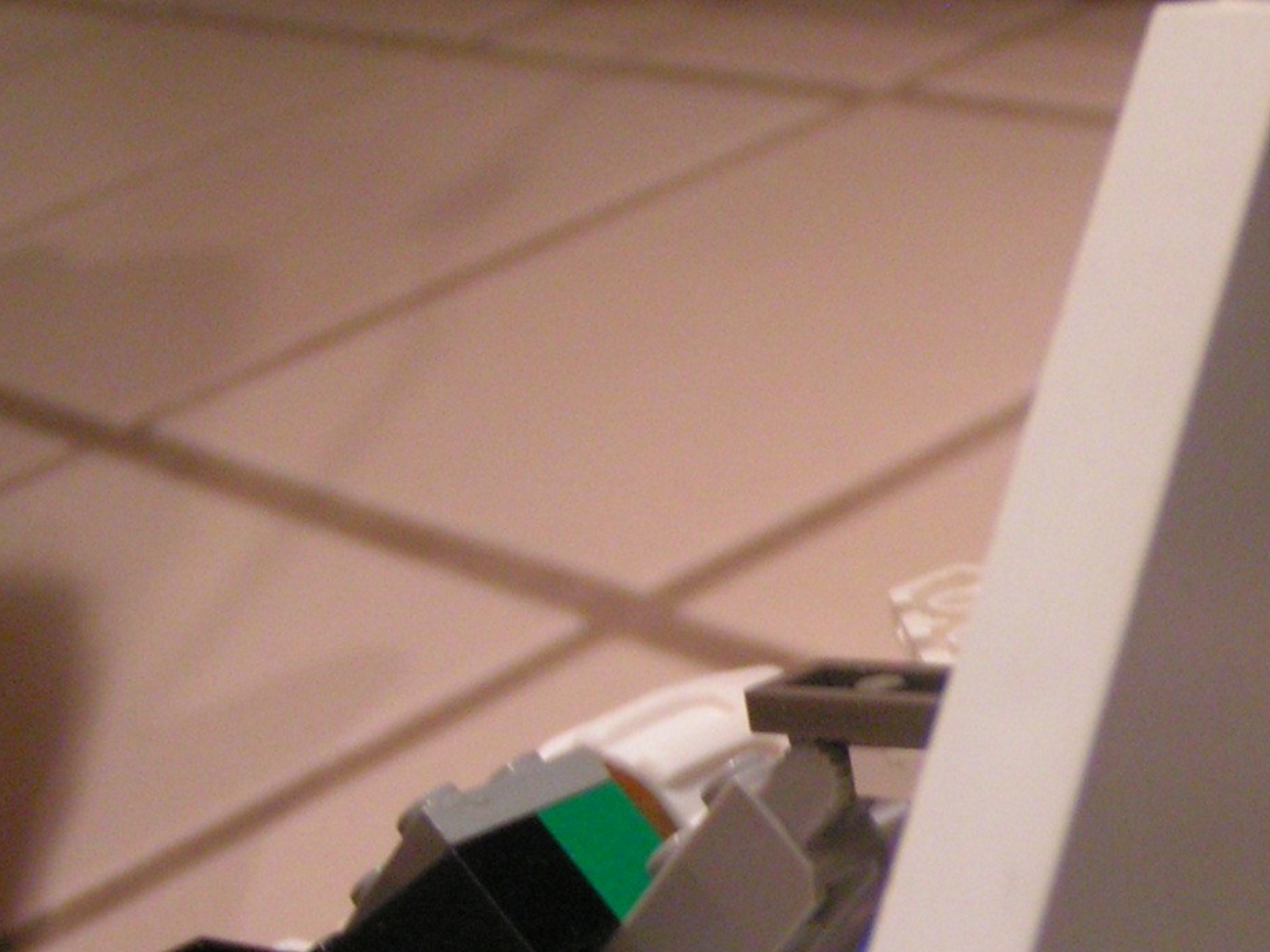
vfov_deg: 16.2
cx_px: 1281
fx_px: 3338
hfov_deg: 20.8
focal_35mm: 91
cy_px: 638
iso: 200
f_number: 2.8
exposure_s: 1/25
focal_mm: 6.3
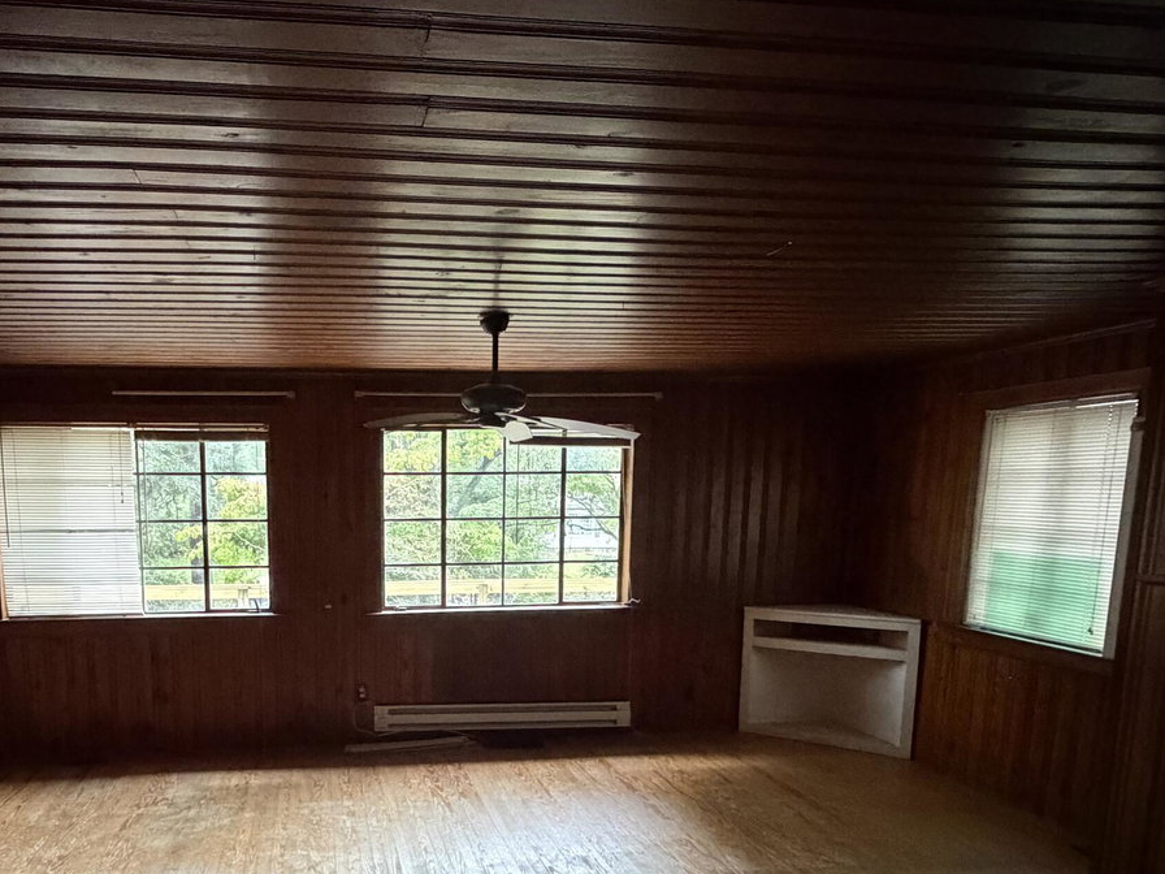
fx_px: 841
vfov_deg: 53.2
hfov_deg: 68.0
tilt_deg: -9.0
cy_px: 618
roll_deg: -0.5
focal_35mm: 25
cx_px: 417
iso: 1250
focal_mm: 2.22
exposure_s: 1/60
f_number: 2.2
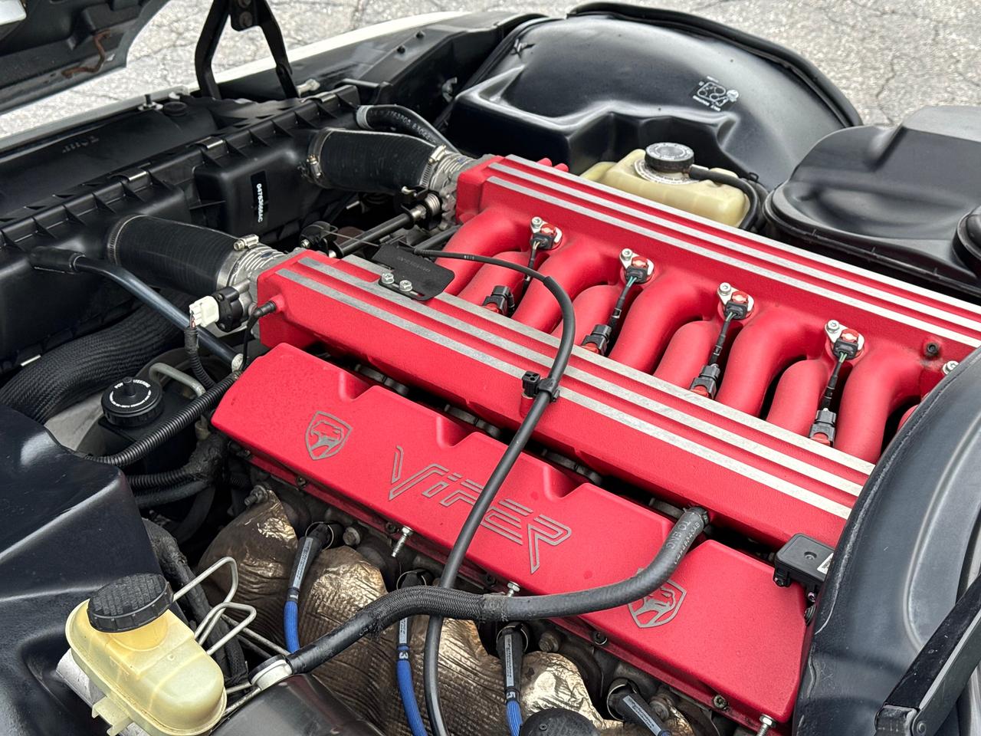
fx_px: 1360
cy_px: 368
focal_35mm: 48
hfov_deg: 39.7
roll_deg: -2.8
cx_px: 490
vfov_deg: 30.3
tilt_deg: -32.1
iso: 64
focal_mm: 6.76
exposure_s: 1/275
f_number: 1.78
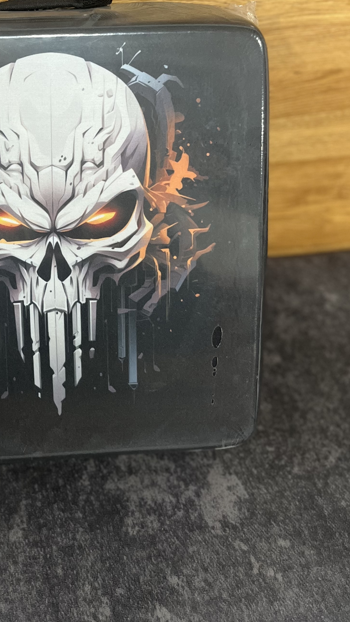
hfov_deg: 26.2
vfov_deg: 45.4
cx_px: 34
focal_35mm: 44
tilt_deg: -40.4
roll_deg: +0.0
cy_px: 186
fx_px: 726
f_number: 1.6
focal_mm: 5.1
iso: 200
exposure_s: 1/50
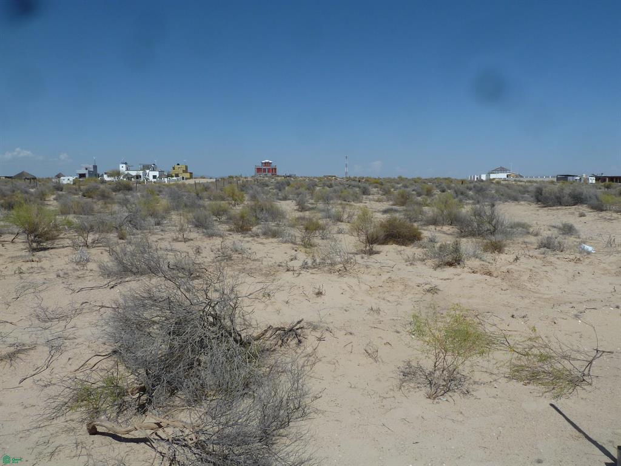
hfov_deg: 69.4
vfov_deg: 54.9
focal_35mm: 25
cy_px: 233
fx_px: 448
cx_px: 310
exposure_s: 1/640
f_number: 5.6
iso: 80
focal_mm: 4.1
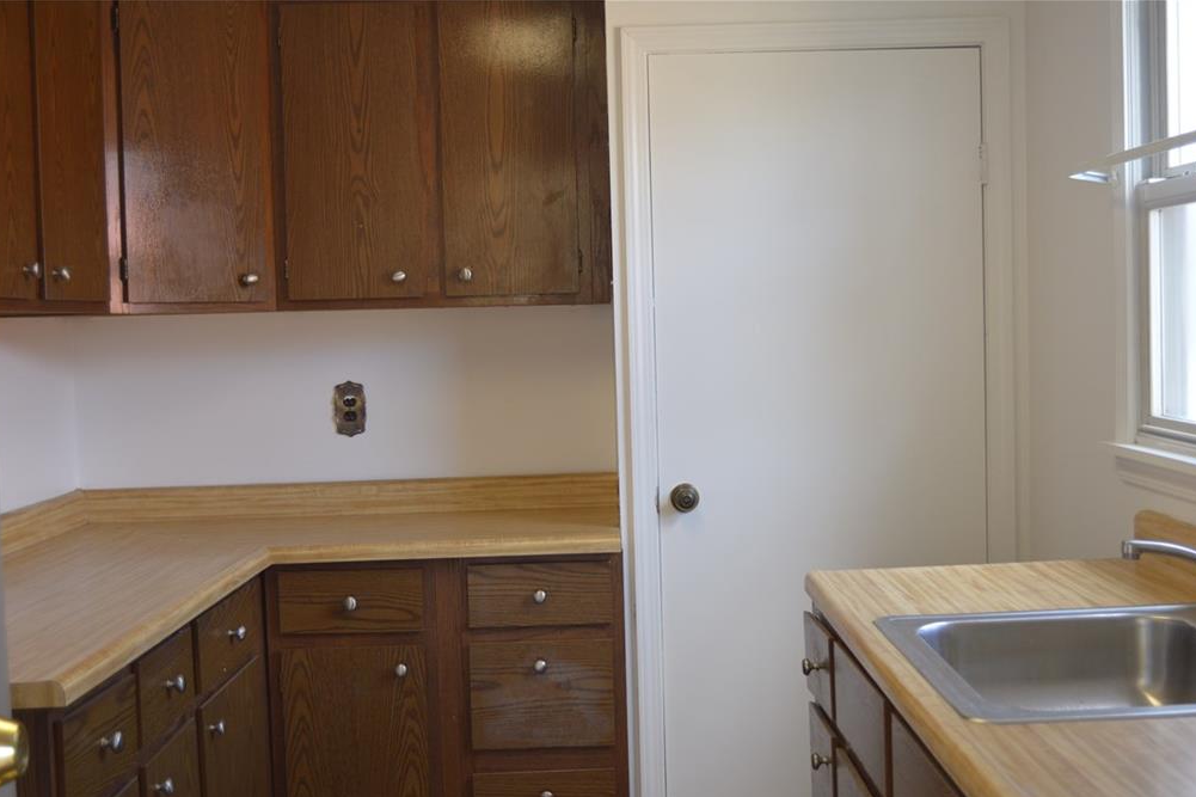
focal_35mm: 46
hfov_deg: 42.8
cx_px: 600
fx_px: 1528
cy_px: 405
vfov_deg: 29.2
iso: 400
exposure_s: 1/60
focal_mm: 30
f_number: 4.2
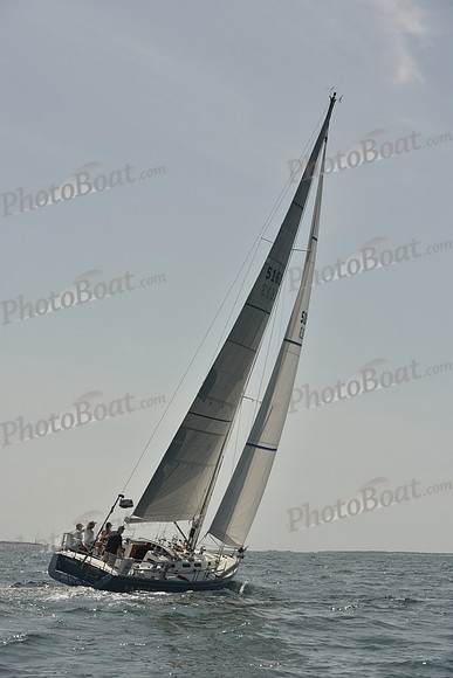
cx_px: 226
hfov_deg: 19.5
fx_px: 1320
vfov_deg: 28.8
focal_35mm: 70
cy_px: 339
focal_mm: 70
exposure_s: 1/1250
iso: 320
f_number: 8
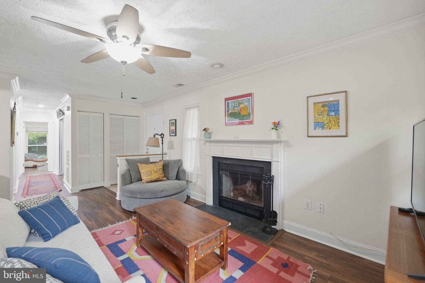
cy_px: 142
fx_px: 165
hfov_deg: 104.3
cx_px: 212
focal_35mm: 14
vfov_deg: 81.2
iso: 250
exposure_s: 1/2.5
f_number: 4
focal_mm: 14
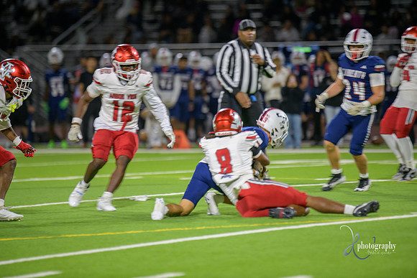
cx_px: 208
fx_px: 3476
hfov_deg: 6.9
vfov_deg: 4.6
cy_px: 139
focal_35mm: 300
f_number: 2.8
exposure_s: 1/250
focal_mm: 300
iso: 1250
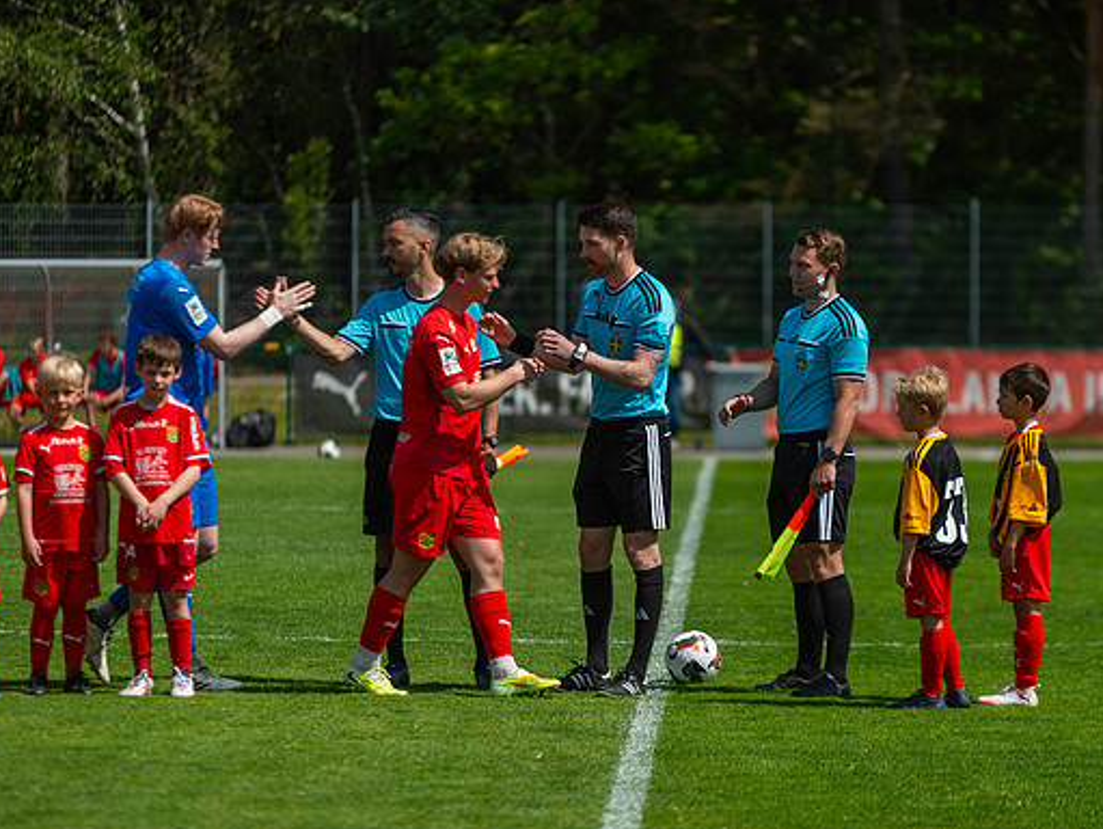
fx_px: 6951
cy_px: 414
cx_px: 607
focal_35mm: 218
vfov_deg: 6.8
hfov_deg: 9.1
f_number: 3.2
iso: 100
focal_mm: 200
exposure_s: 1/2000
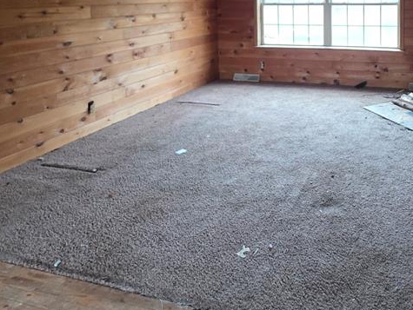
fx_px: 334
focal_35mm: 28
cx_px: 319
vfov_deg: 44.1
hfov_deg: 59.4
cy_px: 16
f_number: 1.9
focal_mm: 2.2
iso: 640
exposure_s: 1/60
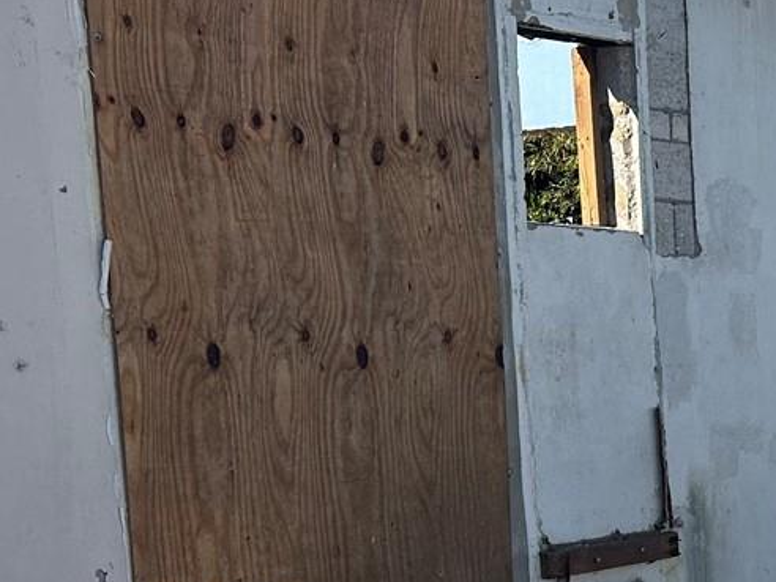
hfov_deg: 21.6
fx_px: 1749
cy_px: 609
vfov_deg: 18.3
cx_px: 1110
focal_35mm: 78
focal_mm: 6.86
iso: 80
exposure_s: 1/3861
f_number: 1.78
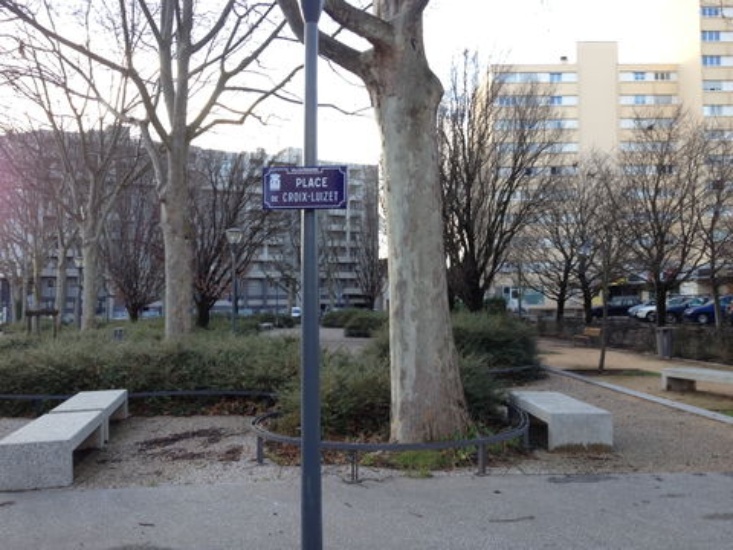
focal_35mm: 35
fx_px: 741
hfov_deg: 52.6
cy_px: 275
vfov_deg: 40.7
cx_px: 366
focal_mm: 4.28
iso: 50
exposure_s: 1/159
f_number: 2.4
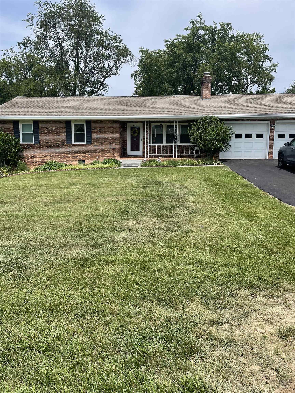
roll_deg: -1.7
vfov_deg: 67.3
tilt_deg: -8.3
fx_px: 295
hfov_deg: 53.1
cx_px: 148
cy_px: 196
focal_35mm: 26
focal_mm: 4.2
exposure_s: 1/3125
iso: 32
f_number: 1.6
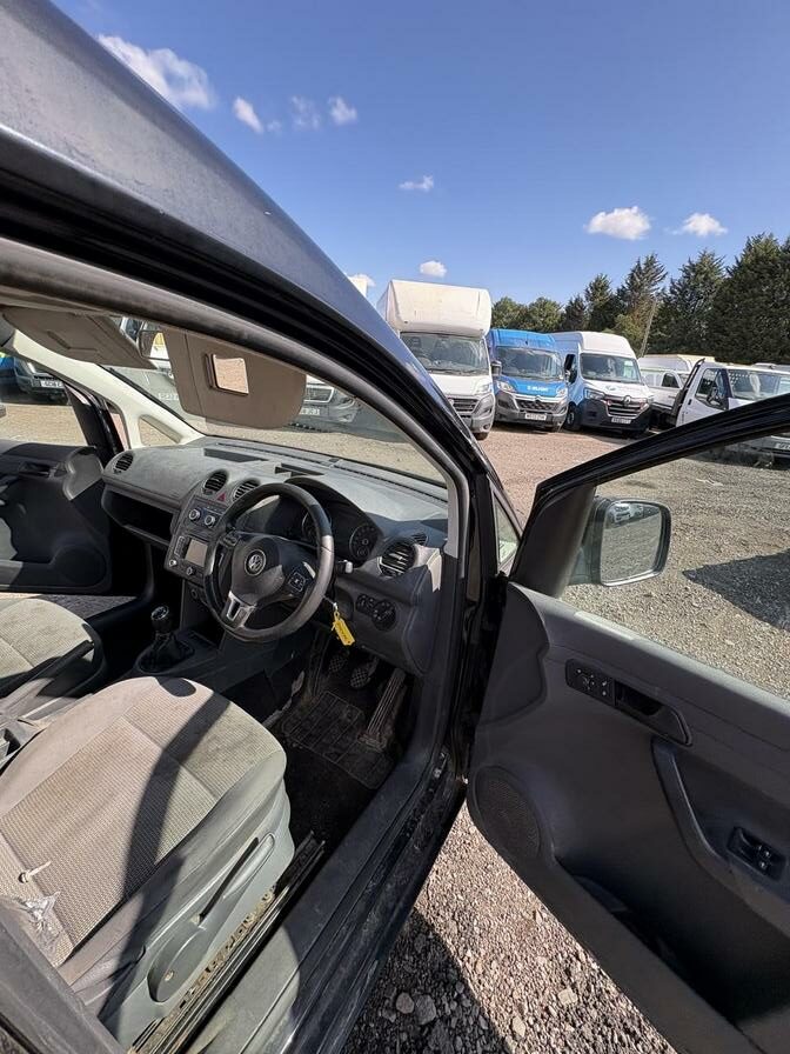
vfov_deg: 102.1
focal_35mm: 14
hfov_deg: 85.7
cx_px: 395
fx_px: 426
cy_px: 527
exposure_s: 1/403
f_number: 2.2
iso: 50
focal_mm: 2.22
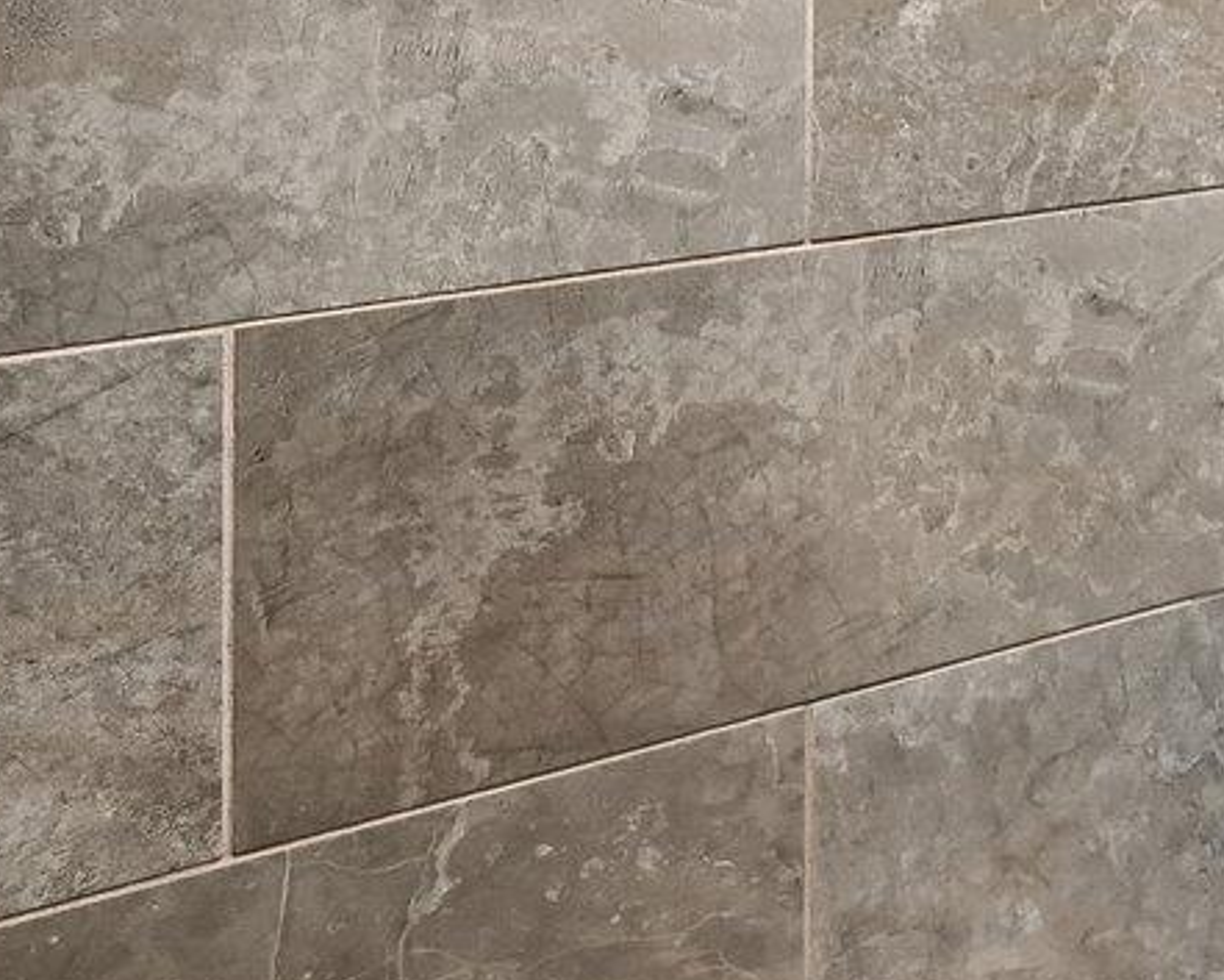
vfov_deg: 22.7
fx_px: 2210
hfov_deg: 23.5
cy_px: -240
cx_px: 1915
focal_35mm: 61
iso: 400
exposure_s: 1/6
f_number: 4.8
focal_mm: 14
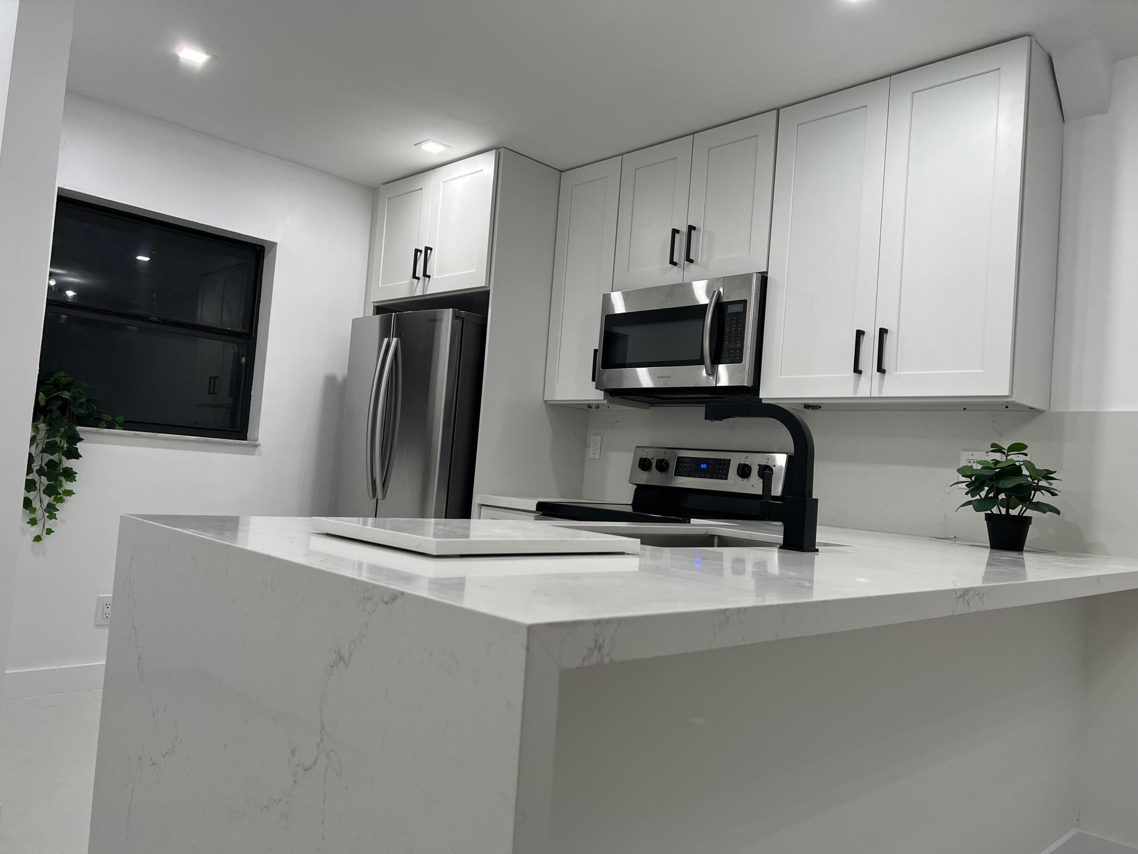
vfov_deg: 53.1
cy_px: 427
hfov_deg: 67.3
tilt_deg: +2.4
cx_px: 569
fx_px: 855
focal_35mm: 26
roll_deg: -3.8
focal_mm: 5.7
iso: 80
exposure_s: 1/120
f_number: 1.5
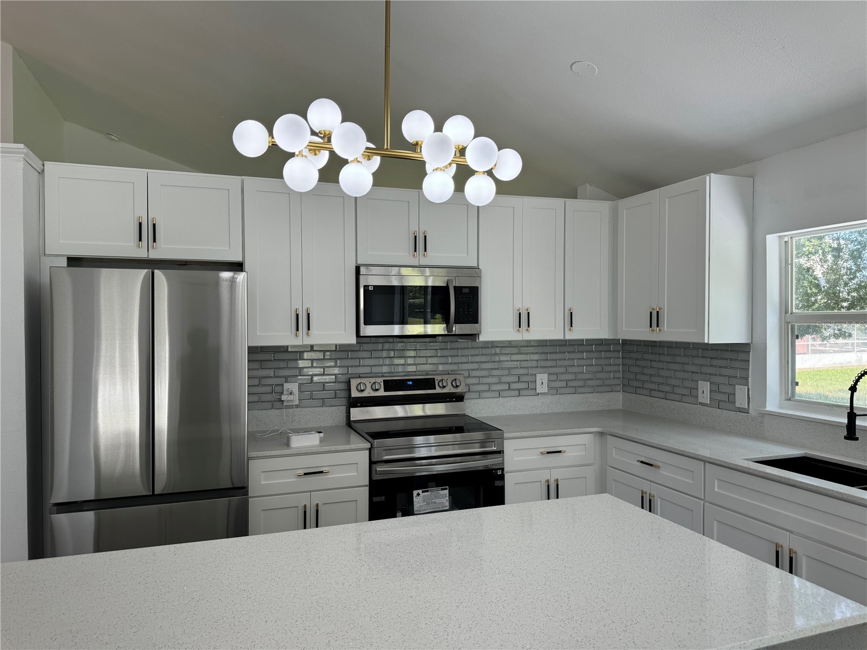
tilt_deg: -1.4
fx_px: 601
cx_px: 434
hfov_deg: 71.6
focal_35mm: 24
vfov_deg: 56.8
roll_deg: +0.4
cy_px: 325
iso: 80
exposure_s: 1/298
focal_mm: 6.76
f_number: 1.78
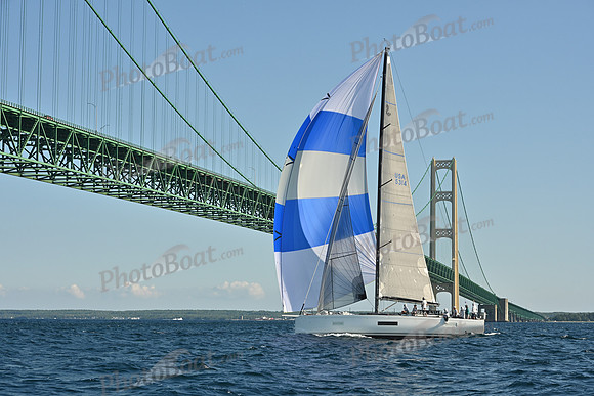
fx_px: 1353
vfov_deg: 16.7
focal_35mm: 82
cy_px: 198
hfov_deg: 24.8
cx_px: 297
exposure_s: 1/1600
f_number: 10
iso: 320
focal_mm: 82
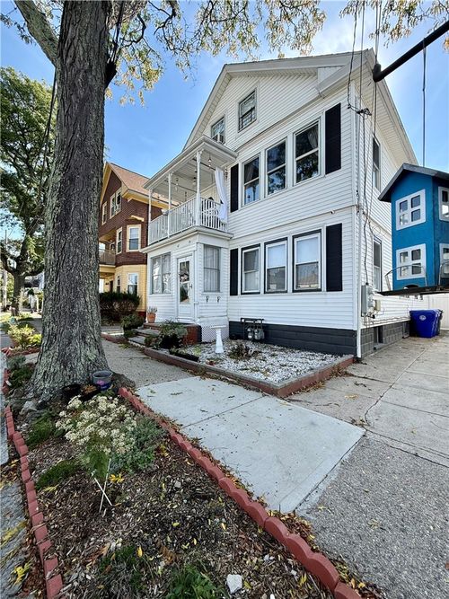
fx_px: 242
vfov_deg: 102.1
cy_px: 300
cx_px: 224
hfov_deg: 85.7
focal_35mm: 14
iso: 50
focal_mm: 2.22
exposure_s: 1/901
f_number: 2.2
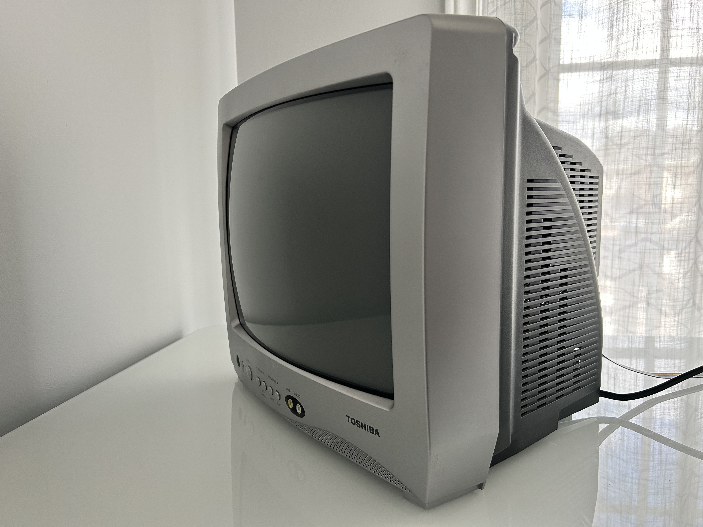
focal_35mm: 26
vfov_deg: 53.1
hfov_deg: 67.3
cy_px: 264
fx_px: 528
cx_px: 352
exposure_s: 1/92
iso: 125
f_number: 1.5
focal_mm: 5.7
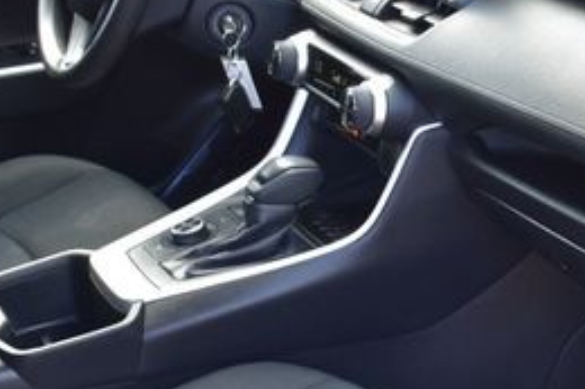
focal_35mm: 92
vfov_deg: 14.8
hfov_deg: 21.2
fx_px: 1498
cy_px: 270
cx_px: 614
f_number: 8
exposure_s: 1/50
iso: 400
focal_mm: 25
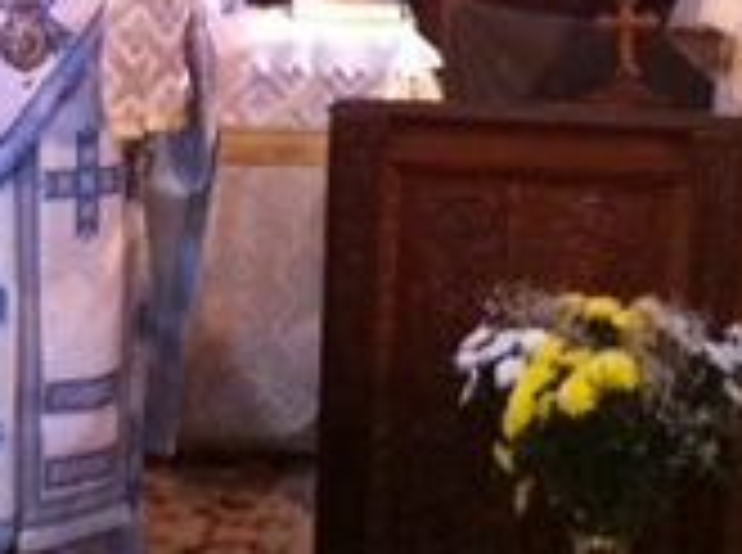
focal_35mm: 106
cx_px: 157
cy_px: -146
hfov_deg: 18.4
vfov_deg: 13.5
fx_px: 2267
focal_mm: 3.85
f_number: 2.8
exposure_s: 1/15
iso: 640
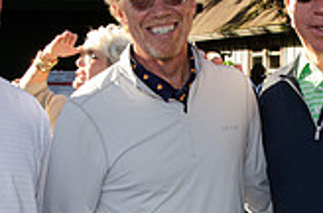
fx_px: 760
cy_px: 134
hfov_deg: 23.8
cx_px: 226
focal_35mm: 85
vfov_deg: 15.9
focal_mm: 16
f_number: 8
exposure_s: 1/160
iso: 400
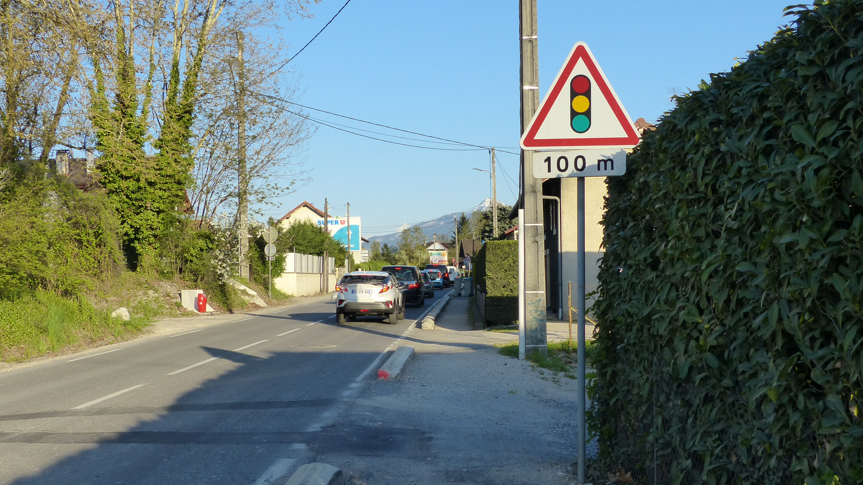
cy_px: 289
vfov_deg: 26.5
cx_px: 431
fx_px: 1030
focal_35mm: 45
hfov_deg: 45.5
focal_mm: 7.1
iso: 200
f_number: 4
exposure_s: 1/800
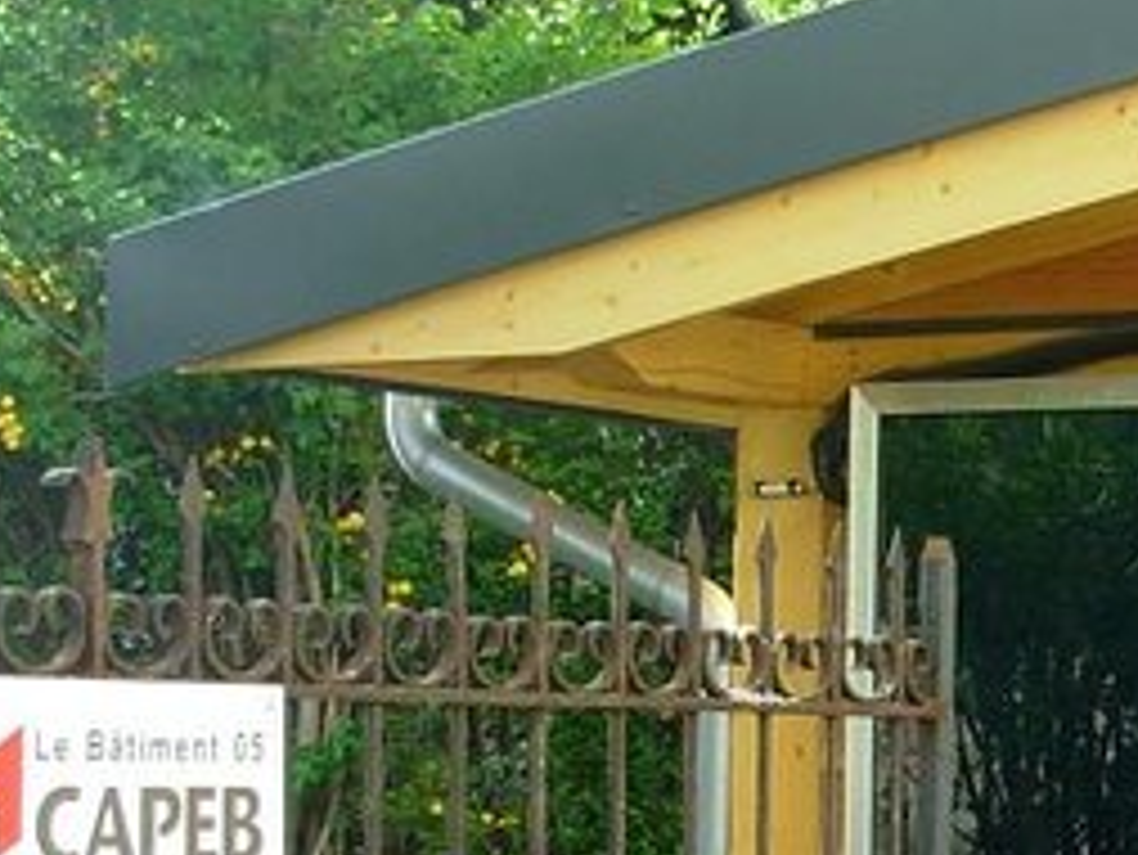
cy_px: 936
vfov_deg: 10.9
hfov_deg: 14.3
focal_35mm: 135
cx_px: 1241
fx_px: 4440
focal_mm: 6.3
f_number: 2.9
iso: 50
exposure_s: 1/121
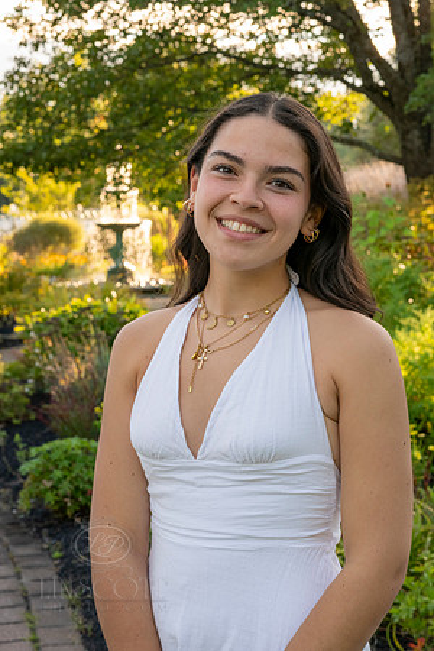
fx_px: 1537
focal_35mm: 85
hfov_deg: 16.1
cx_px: 217
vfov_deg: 23.9
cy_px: 326
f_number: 13
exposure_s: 1/125
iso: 720
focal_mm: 85
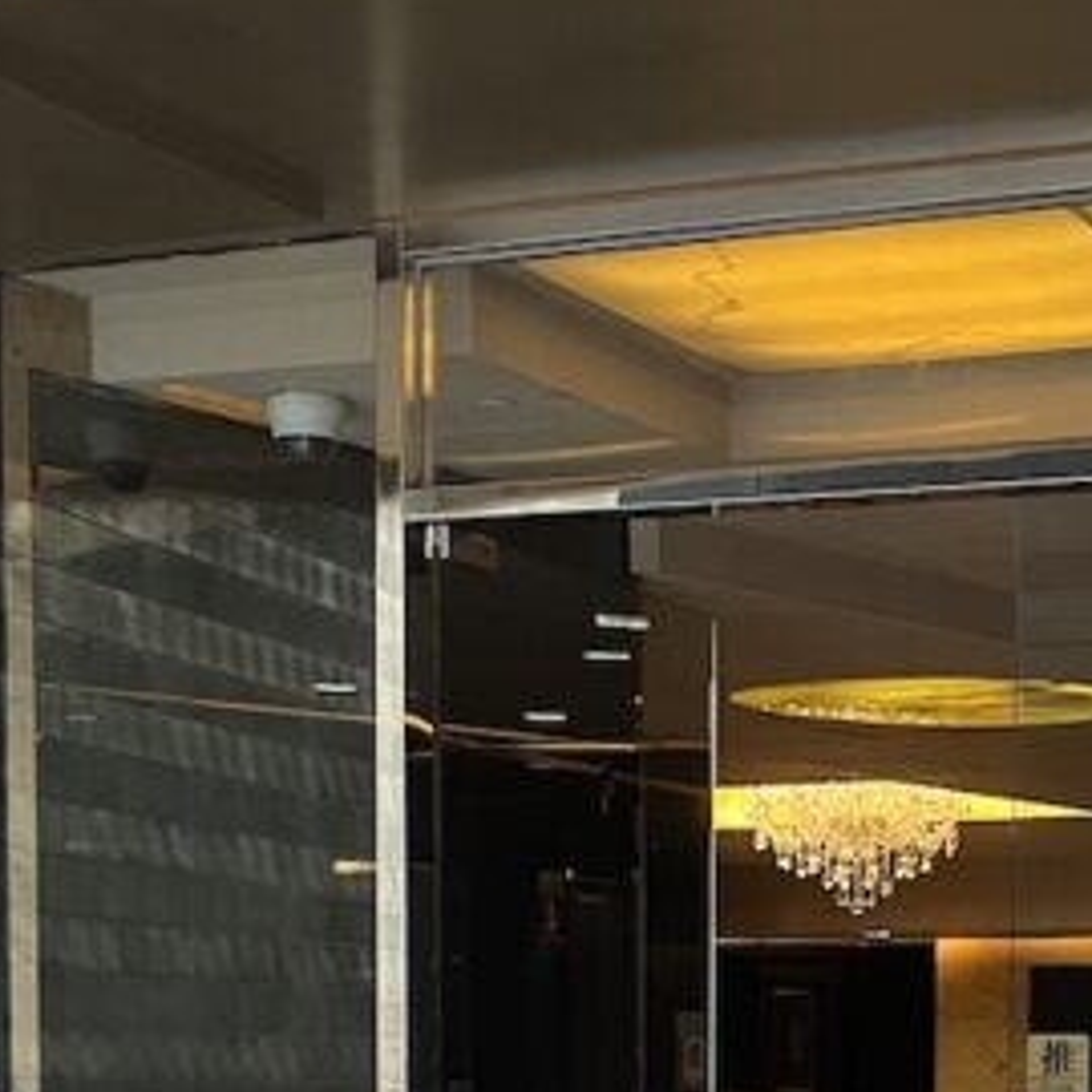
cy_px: 1306
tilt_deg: -4.9
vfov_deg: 18.9
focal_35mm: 87
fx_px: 3105
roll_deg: -1.9
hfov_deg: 19.7
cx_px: 906
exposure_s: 1/50
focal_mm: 5.1
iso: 250
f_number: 1.6
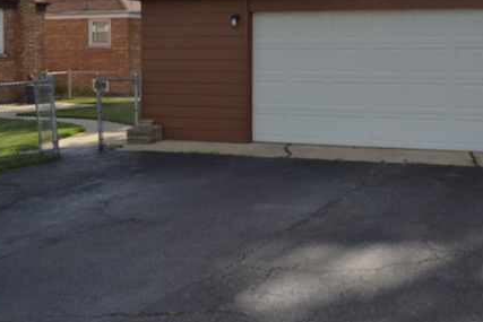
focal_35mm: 54
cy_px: 83
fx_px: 725
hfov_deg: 36.6
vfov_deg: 24.8
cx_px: 310
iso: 100
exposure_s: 1/200
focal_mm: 24
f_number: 7.1
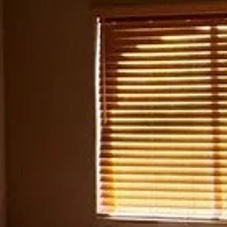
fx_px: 683
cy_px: 125
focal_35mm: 92
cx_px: 559
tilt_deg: -0.9
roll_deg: +1.6
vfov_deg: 18.9
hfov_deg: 13.4
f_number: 2.2
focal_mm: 2.22
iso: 160
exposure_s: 1/120
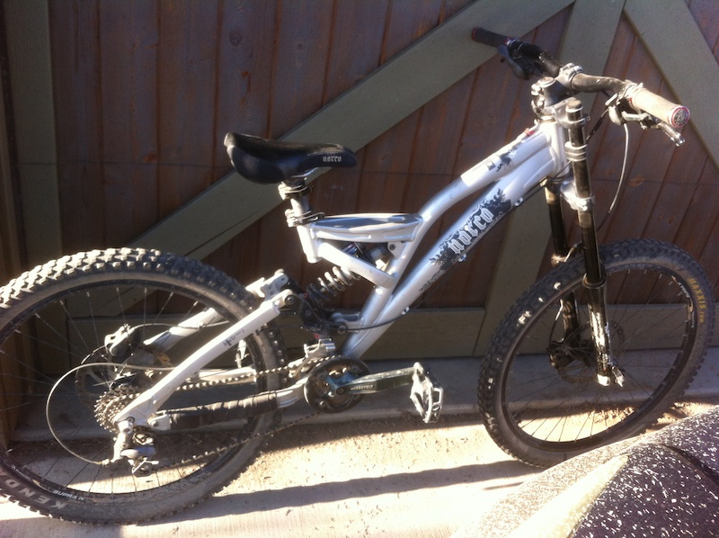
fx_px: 726
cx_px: 360
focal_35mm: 35
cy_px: 269
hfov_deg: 52.7
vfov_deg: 40.6
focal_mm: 3.85
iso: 100
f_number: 2.8
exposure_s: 1/120
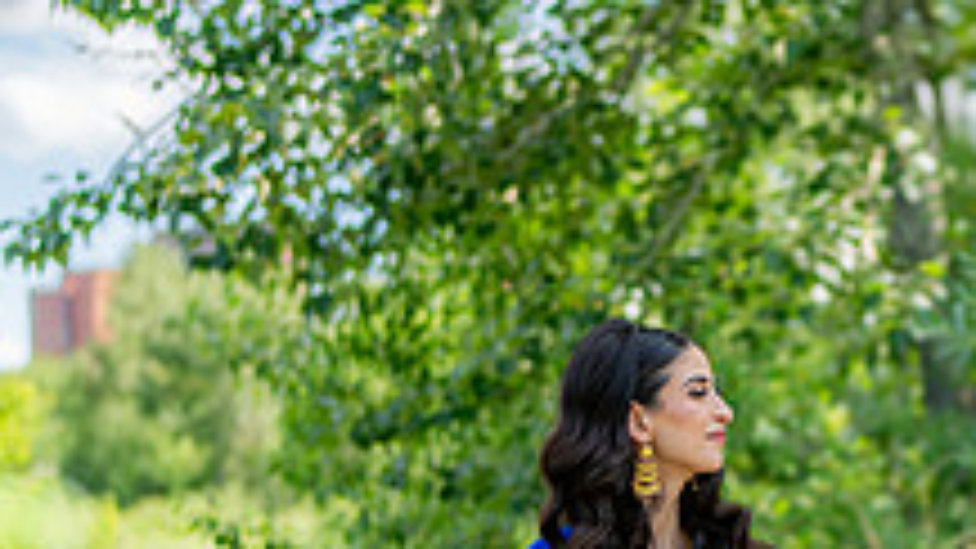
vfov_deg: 12.2
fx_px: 2536
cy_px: 583
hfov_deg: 21.0
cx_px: 994
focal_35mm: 98
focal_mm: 35
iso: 125
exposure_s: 1/3200
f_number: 1.2
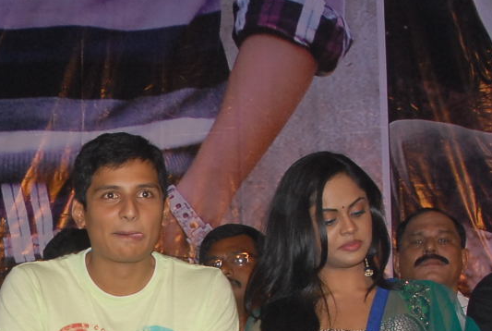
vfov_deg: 12.5
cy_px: 366
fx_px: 1479
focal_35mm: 108
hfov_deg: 18.5
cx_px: 25
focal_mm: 24
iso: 500
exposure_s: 1/125
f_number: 7.1
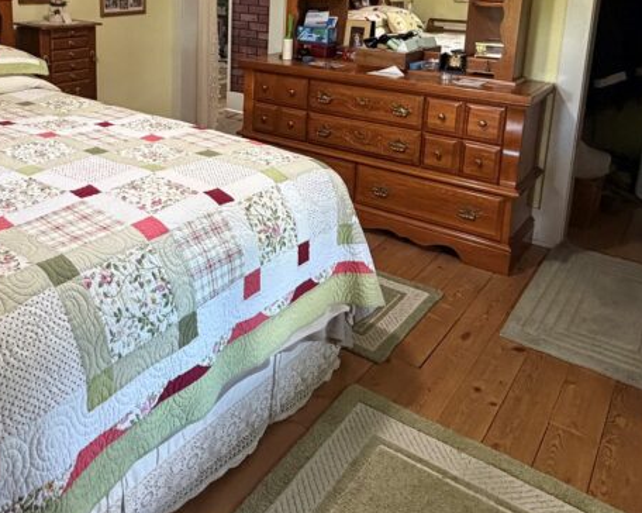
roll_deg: -1.2
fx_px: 608
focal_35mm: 32
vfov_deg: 43.4
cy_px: 97
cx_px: 237
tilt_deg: -10.8
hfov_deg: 55.0
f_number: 2.2
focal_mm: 2.22
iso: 400
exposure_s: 1/60
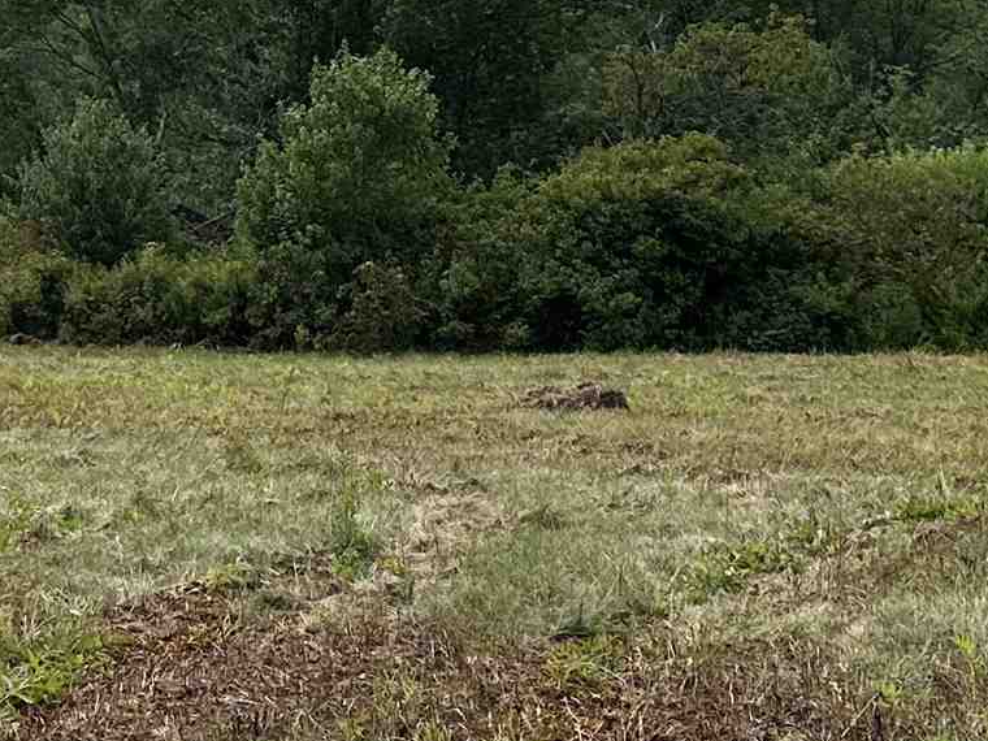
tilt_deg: +0.5
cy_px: 282
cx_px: -126
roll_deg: -0.6
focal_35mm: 97
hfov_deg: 19.3
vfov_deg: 15.2
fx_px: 2769
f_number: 1.78
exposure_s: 1/8929
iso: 80
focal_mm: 6.86
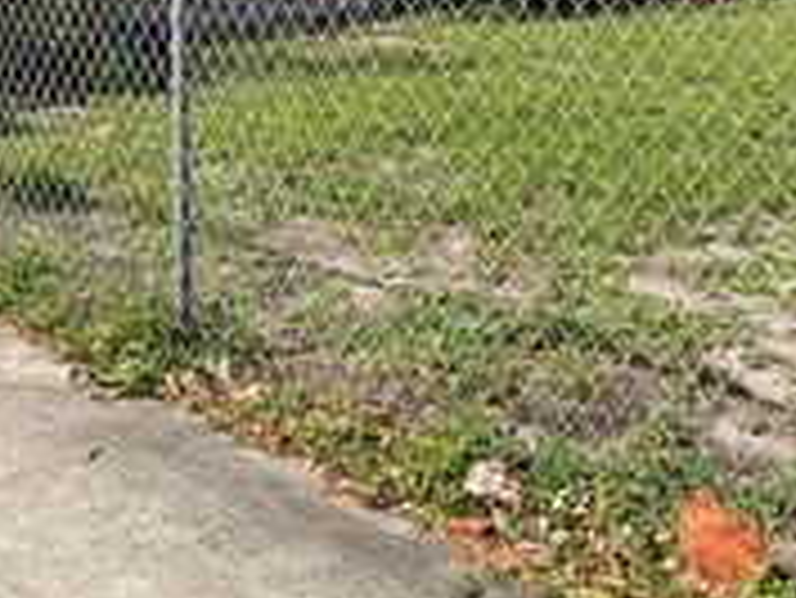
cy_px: -88
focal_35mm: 82
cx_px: 351
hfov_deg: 23.8
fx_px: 1887
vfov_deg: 17.3
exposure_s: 1/2058
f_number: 1.8
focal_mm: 3
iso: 16
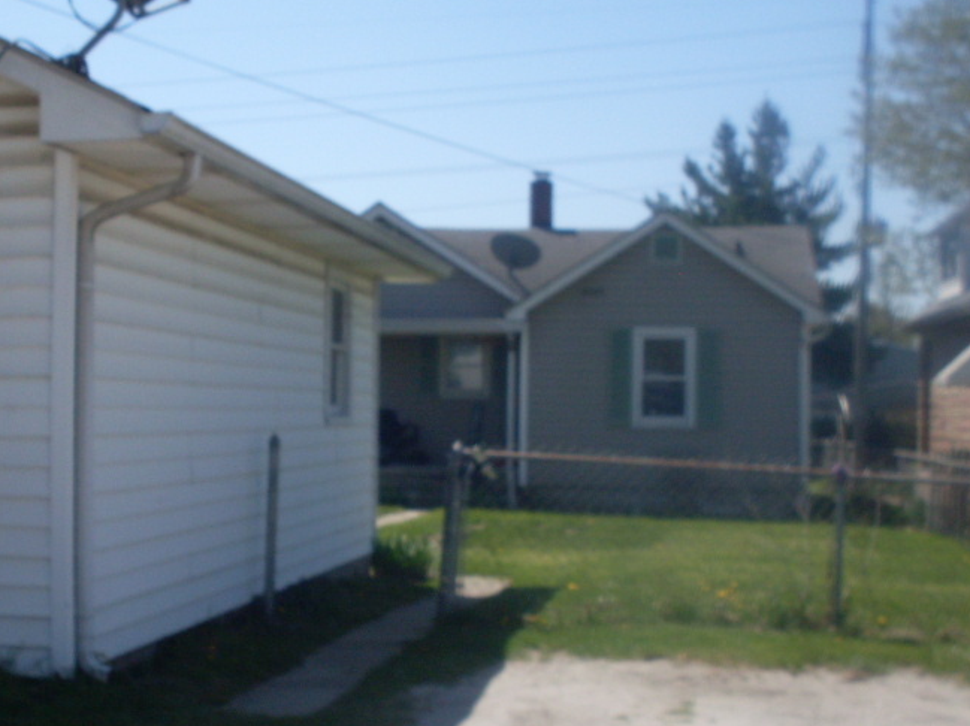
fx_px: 1680
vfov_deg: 24.4
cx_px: 427
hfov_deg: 32.2
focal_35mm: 60
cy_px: 420
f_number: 8.4
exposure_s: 1/250
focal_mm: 6.3
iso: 80
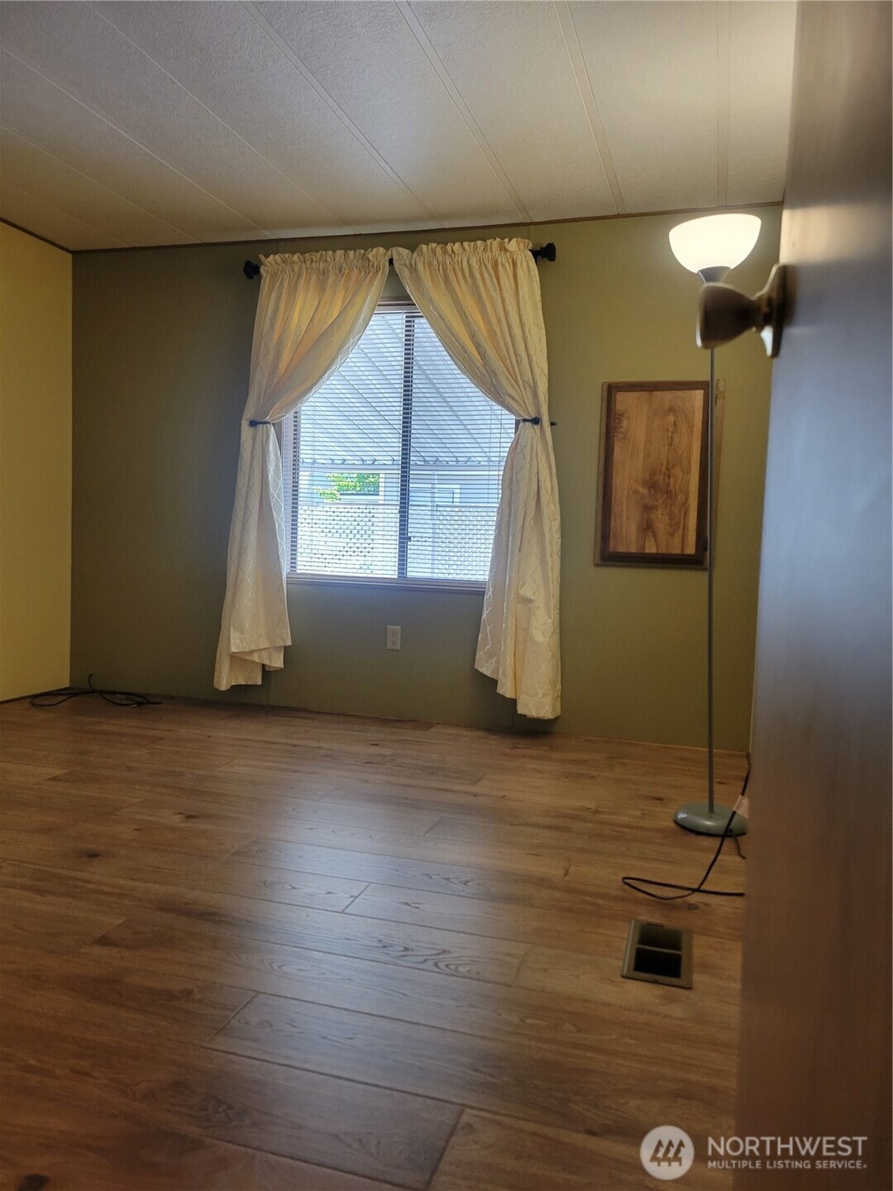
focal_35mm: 26
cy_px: 596
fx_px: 894
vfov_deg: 67.3
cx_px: 446
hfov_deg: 53.1
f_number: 1.8
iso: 250
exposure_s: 1/120
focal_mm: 5.4
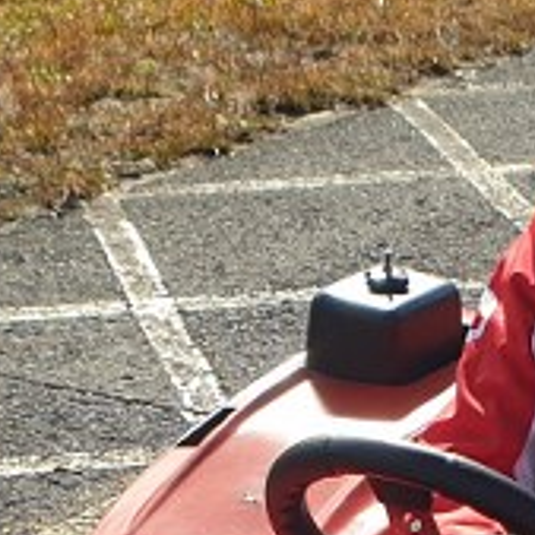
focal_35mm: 145
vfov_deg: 11.5
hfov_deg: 12.0
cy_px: 817
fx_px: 2535
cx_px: 476
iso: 50
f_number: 2.4
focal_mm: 4.3
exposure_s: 1/1139
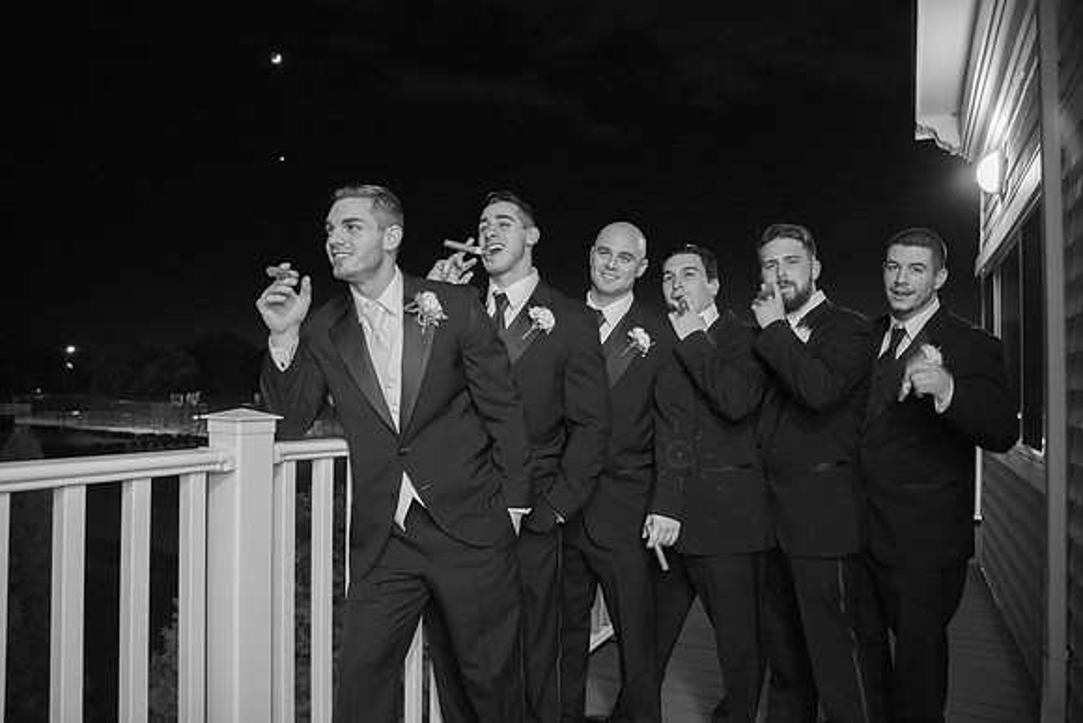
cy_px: 362
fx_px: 722
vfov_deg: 53.2
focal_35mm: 24
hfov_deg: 73.7
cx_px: 542
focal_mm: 24
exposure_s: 1/30
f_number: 4
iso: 2000
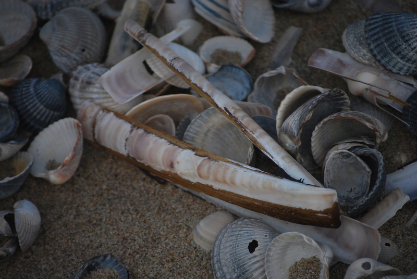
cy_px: 140
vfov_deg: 4.6
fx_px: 3480
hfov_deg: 6.9
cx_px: 208
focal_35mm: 300
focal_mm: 200
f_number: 5.6
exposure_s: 1/500
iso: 360
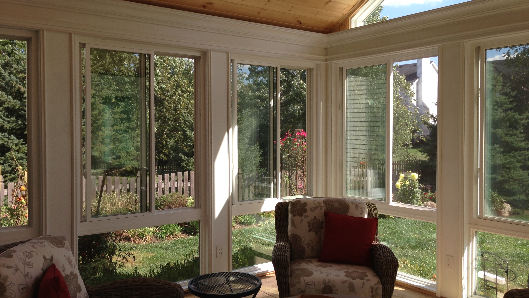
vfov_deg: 32.8
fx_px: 505
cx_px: 265
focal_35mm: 36
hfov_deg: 55.3
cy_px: 138
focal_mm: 4.13
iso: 50
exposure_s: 1/511
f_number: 2.4
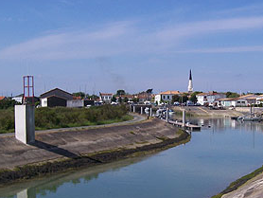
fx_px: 517
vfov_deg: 21.5
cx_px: 195
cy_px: 135
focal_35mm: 68
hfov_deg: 28.2
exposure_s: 1/750
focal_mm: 7
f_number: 5.6
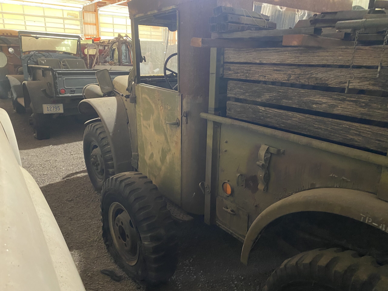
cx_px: 194
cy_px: 146
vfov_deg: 53.1
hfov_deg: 67.3
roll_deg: -2.5
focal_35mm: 26
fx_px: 291
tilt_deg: -17.6
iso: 800
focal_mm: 4.25
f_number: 1.8
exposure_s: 1/30
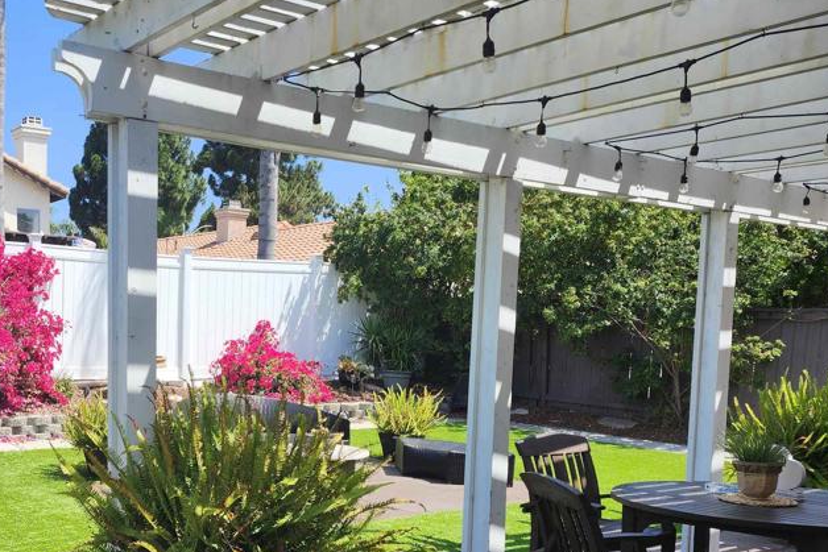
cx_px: 190
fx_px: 897
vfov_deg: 33.7
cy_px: 393
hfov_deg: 47.4
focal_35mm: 39
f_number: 1.8
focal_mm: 5.54
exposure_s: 1/1000
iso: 25
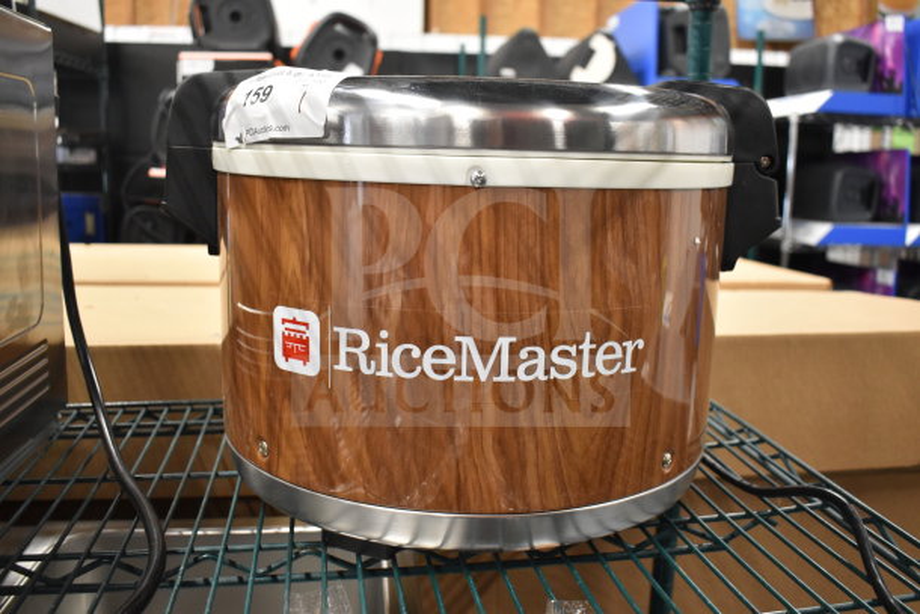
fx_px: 843
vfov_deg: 40.0
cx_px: 460
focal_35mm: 33
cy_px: 307
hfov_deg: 57.2
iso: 1600
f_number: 3.8
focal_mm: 22
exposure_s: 1/30
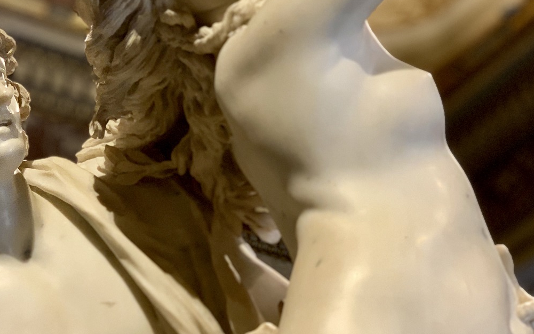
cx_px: 149
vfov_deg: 11.8
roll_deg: -3.6
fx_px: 1616
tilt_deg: +32.4
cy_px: 182
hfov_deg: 18.7
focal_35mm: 111
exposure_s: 1/50
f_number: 2.4
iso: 100
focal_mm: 6
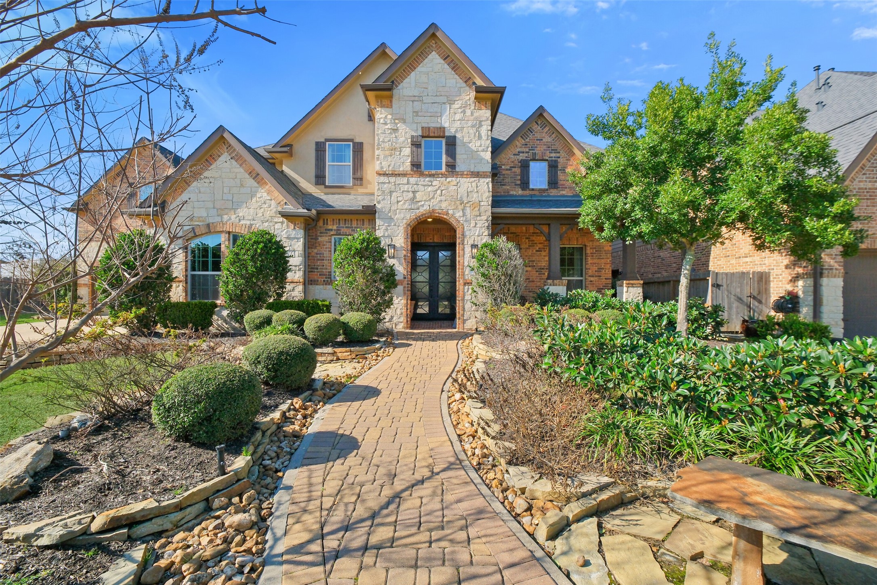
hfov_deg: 100.4
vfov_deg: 77.3
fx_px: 365
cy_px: 292
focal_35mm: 15
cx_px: 438
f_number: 6.4
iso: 640
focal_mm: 10
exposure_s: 1/1000
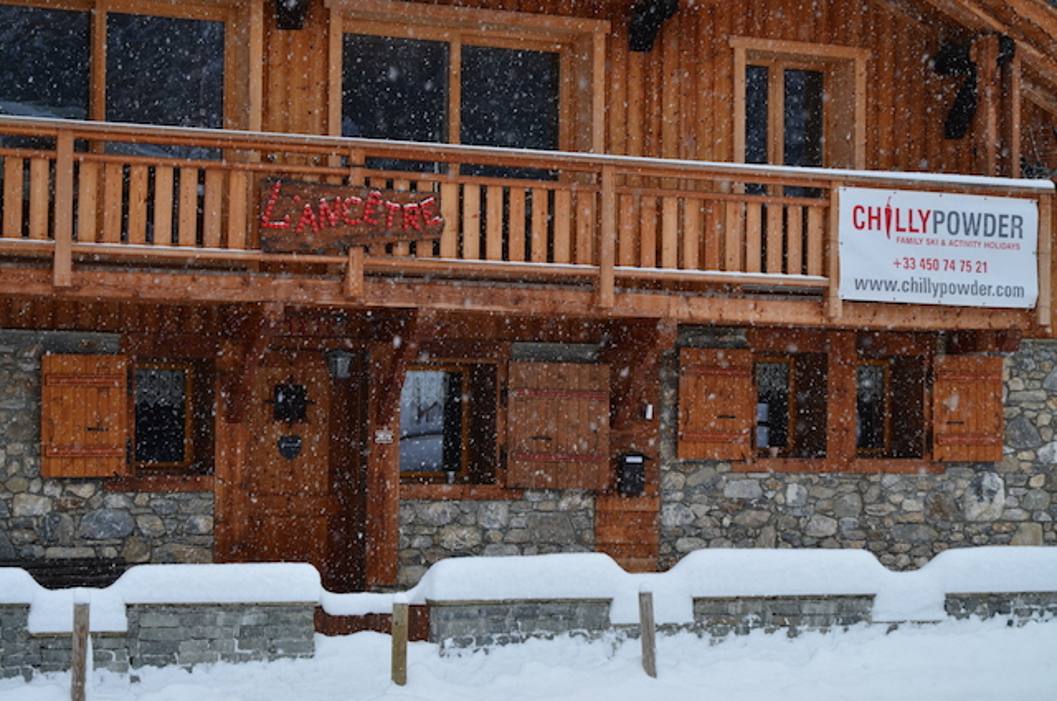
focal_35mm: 82
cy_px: 350
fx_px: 2417
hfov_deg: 24.7
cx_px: 528
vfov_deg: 16.5
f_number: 6.3
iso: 200
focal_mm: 55
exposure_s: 1/160
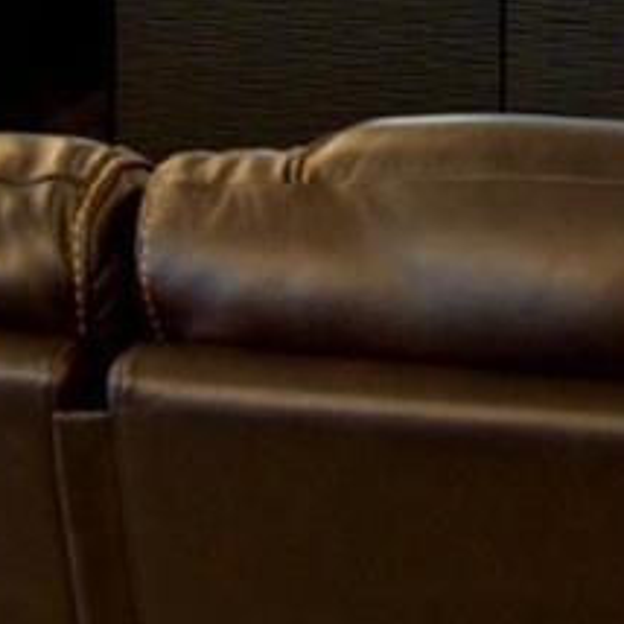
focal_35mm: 222
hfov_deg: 7.9
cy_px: -758
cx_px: 239
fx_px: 4528
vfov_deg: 7.5
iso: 500
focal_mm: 35
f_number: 4
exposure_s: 1/40
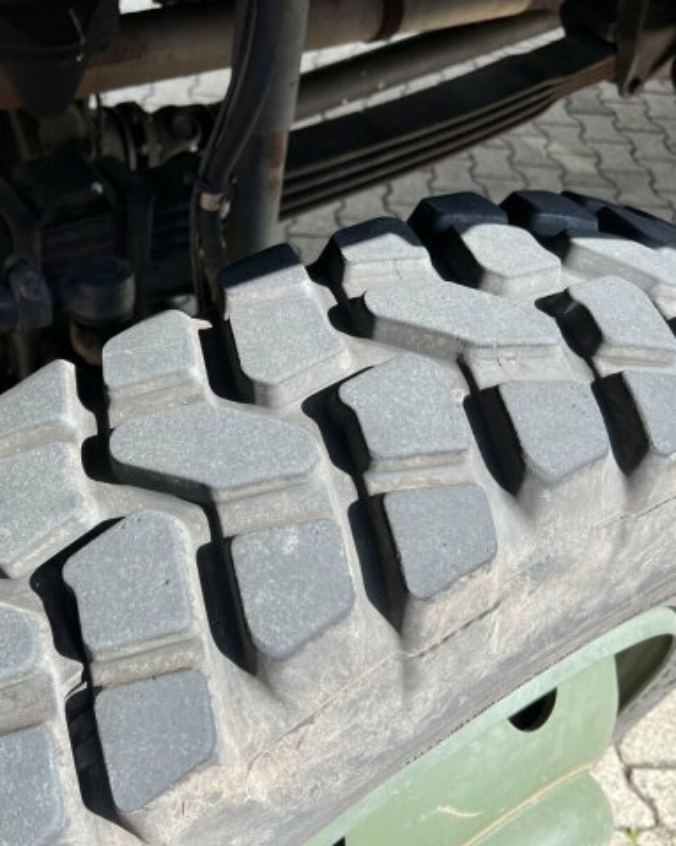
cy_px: 423
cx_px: 241
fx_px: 851
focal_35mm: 34
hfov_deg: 42.9
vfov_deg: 52.9
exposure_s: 1/808
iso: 50
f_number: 1.5
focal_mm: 5.7
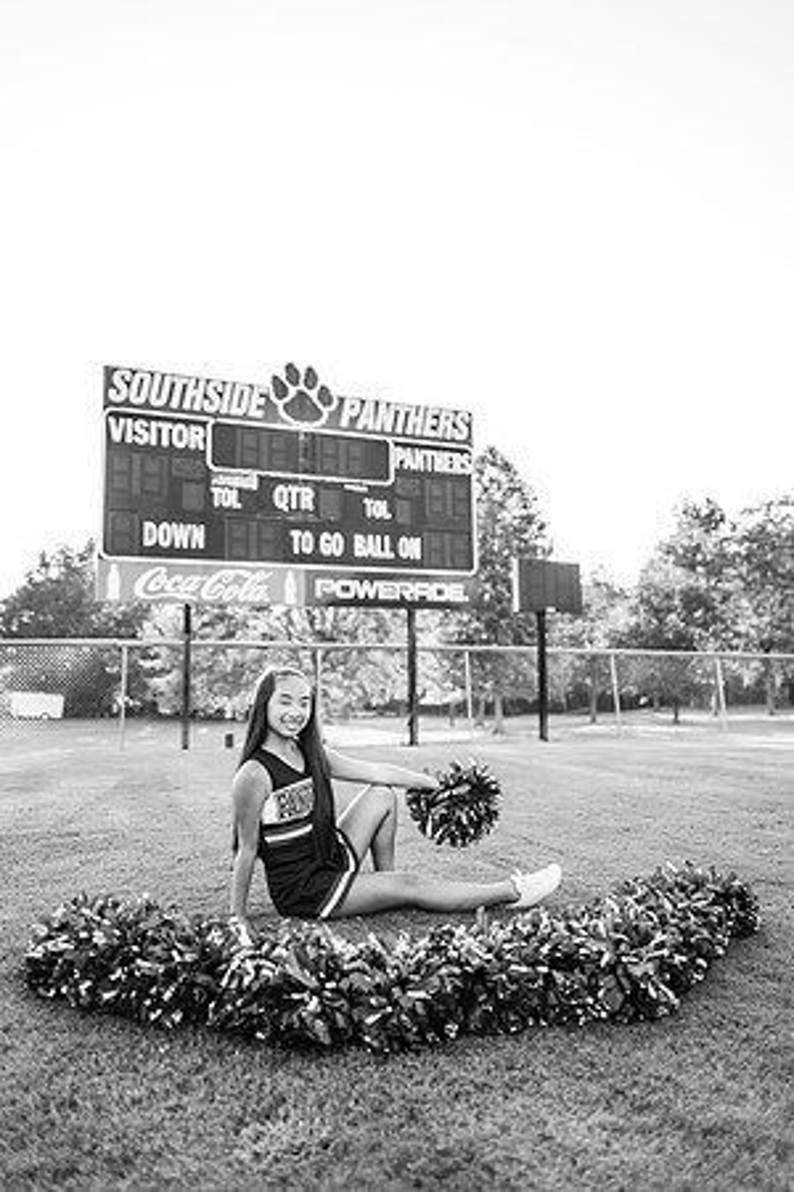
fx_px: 794
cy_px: 596
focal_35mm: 24
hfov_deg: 53.1
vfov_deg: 73.7
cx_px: 397
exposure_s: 1/500
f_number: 2
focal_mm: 24
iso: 125
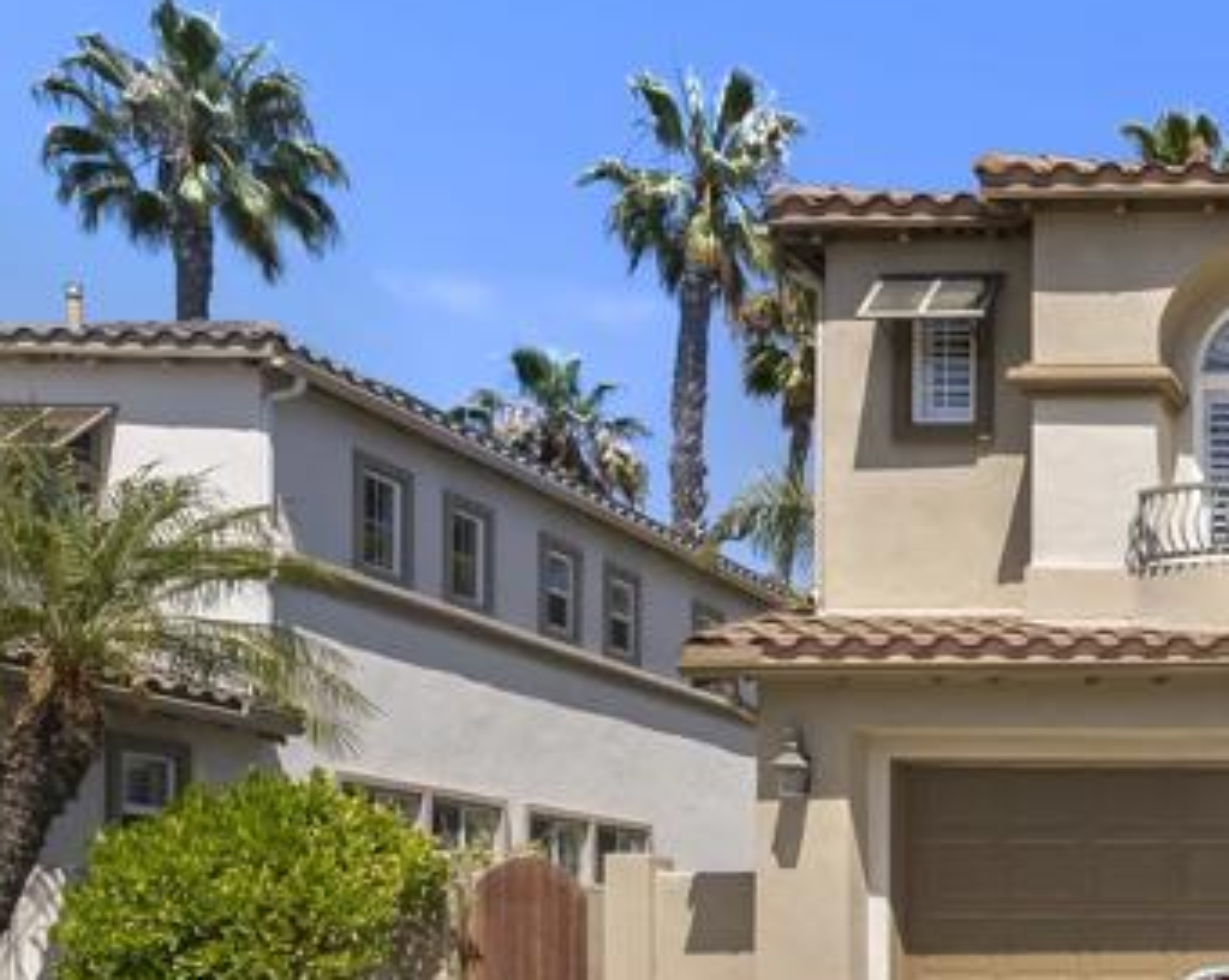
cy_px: 803
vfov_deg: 30.5
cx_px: 1604
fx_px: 1744
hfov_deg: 30.5
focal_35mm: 48
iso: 500
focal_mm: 17
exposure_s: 1/80
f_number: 8
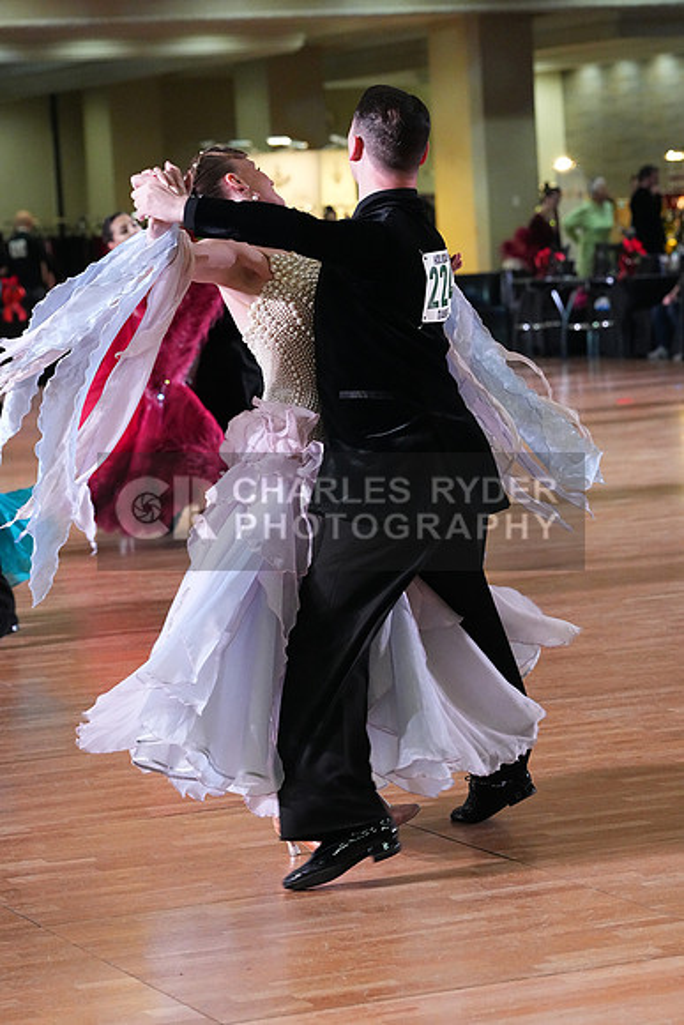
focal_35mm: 121
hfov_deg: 11.3
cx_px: 342
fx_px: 3446
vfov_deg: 16.9
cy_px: 512
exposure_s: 1/400
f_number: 5.6
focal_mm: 121
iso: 10000
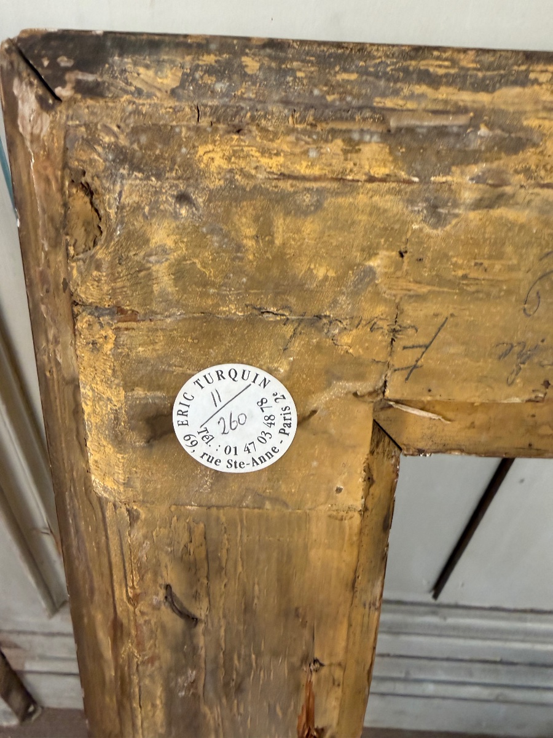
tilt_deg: -39.4
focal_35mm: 24
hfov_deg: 56.8
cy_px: 369
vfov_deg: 71.6
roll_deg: -3.6
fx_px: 511
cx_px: 276
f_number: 2.2
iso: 320
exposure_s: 1/50
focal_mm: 2.22
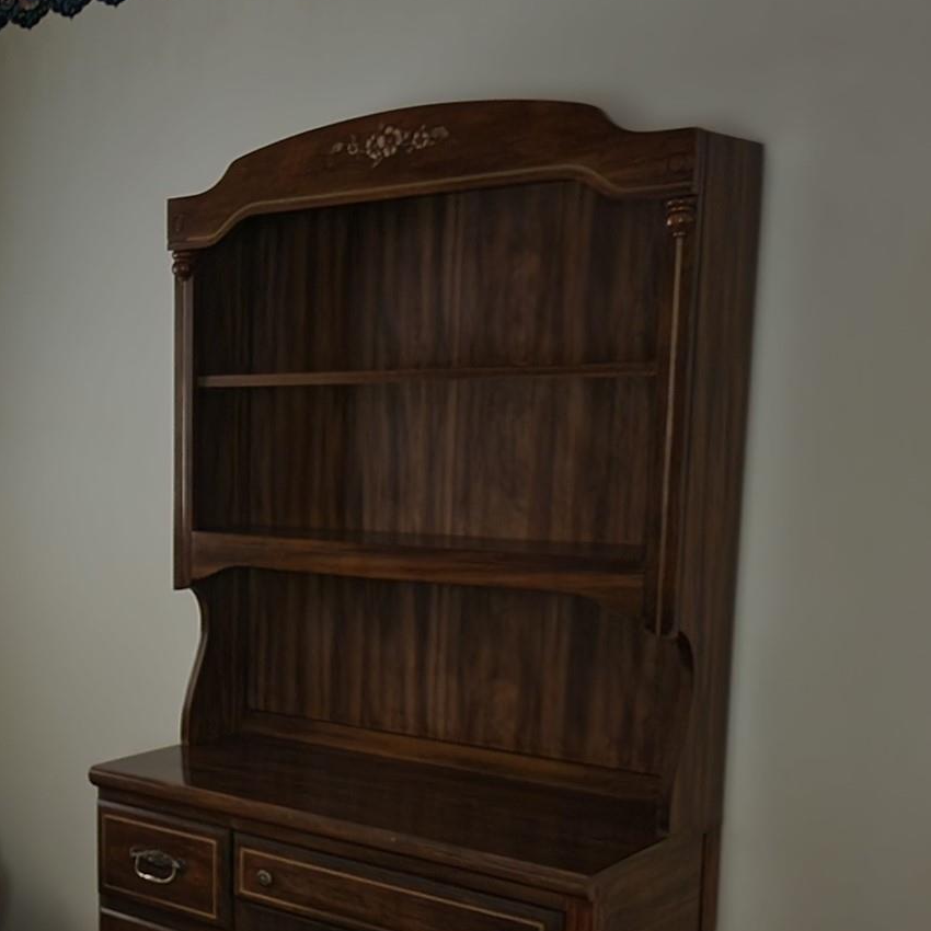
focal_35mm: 49
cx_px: -3
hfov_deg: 31.9
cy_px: 667
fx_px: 1491
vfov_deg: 34.1
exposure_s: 1/9.99
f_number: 1.8
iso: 320
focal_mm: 6.4
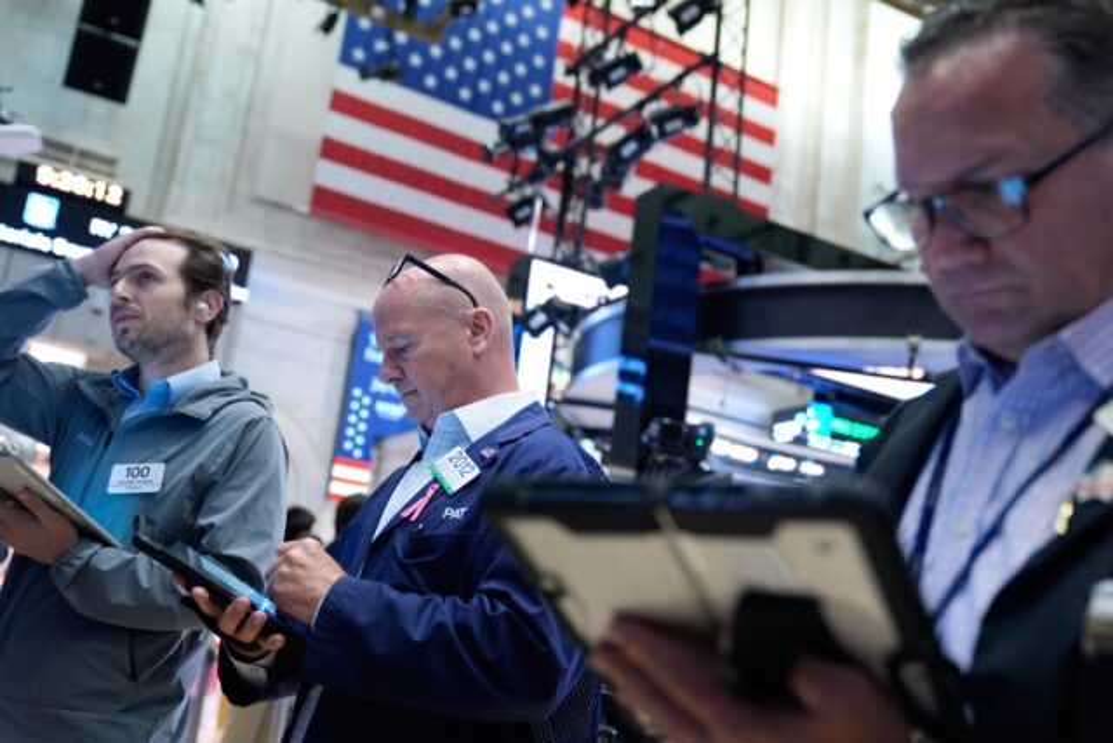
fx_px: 1113
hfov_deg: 53.1
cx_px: 556
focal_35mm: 36
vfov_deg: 36.9
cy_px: 372
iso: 1250
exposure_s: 1/60
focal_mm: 36
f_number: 2.8
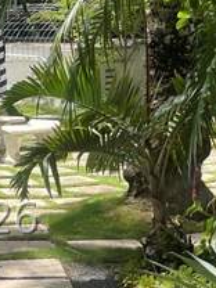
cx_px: -17
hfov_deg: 11.0
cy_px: 217
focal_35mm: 133
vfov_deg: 14.8
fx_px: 1107
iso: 50
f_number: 1.5
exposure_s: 1/1266
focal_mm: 5.7
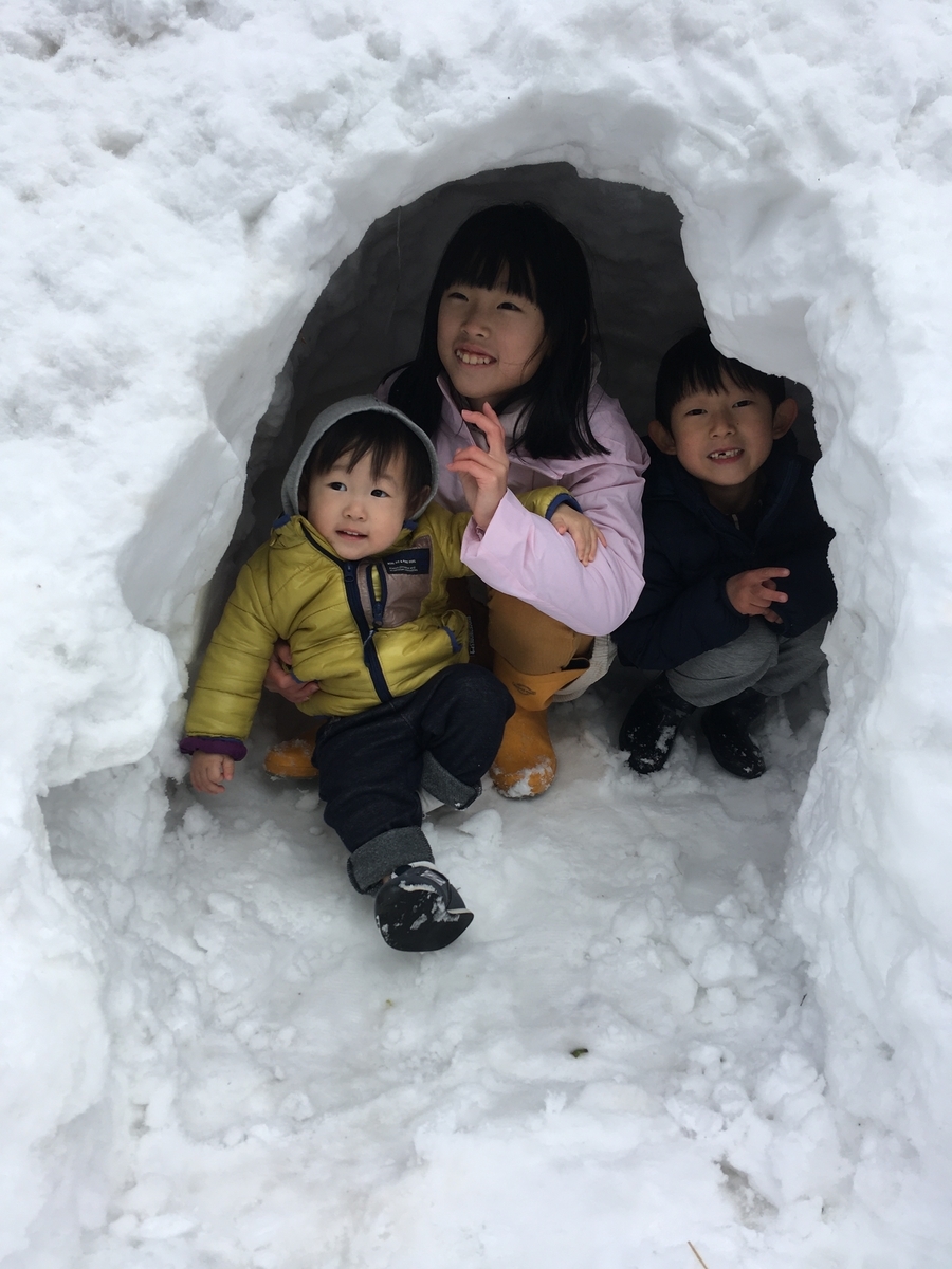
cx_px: 476
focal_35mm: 29
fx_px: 1063
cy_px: 634
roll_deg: -1.7
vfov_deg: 61.7
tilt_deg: -17.7
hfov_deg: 48.2
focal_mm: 4.15
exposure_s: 1/769
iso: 25
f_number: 2.2
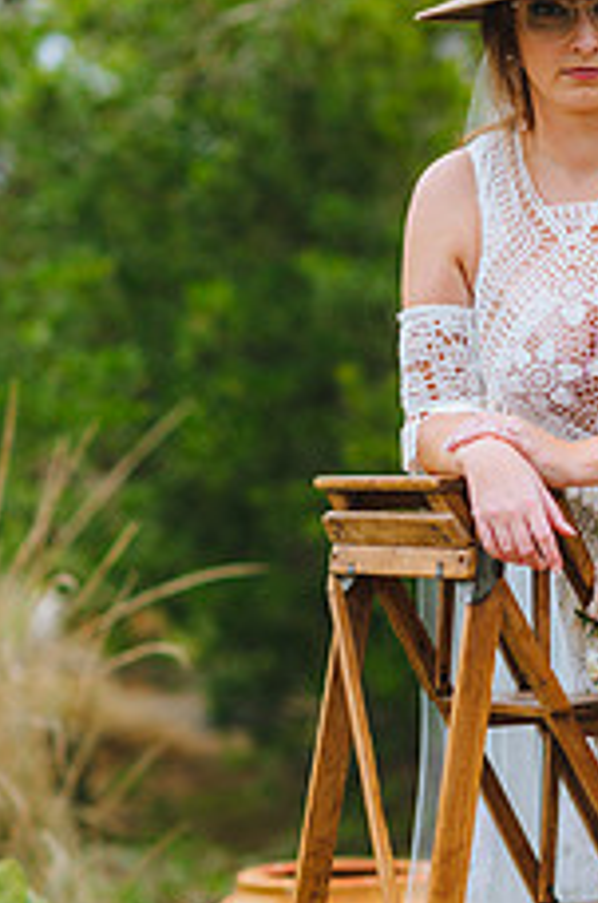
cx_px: 576
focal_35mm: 168
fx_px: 4205
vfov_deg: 12.3
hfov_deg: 8.1
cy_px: 483
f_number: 2
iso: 320
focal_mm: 85
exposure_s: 1/1000
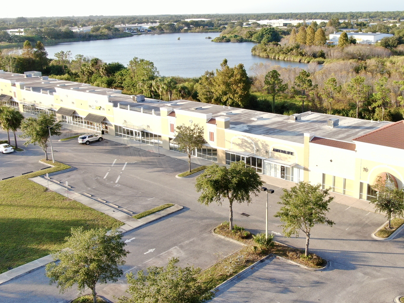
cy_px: 145
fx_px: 455
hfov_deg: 47.5
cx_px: 248
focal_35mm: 39
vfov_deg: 36.8
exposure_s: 1/320
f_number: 2.8
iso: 110
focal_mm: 4.39
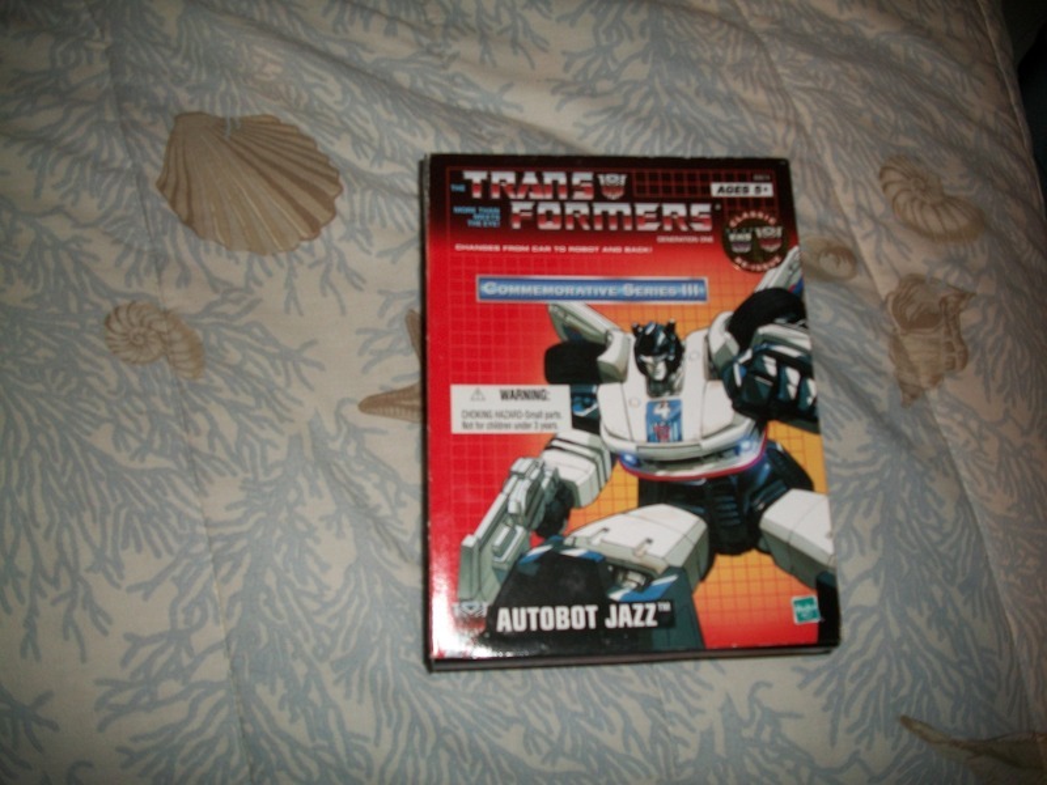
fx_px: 968
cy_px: 392
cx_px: 524
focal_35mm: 32
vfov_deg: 44.2
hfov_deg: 56.8
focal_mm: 5.7
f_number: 2.9
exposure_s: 1/30
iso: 80
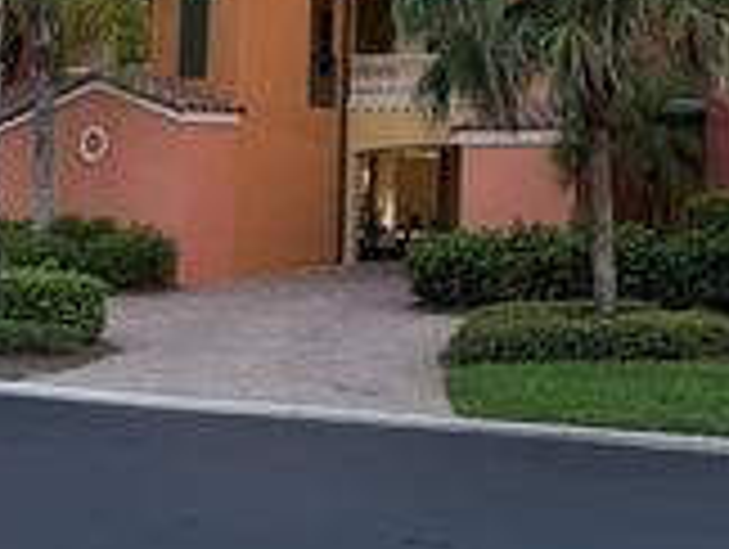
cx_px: 639
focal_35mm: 74
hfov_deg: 25.6
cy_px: -16
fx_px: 1561
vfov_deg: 19.3
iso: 100
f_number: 1.78
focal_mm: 6.76
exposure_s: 1/1812
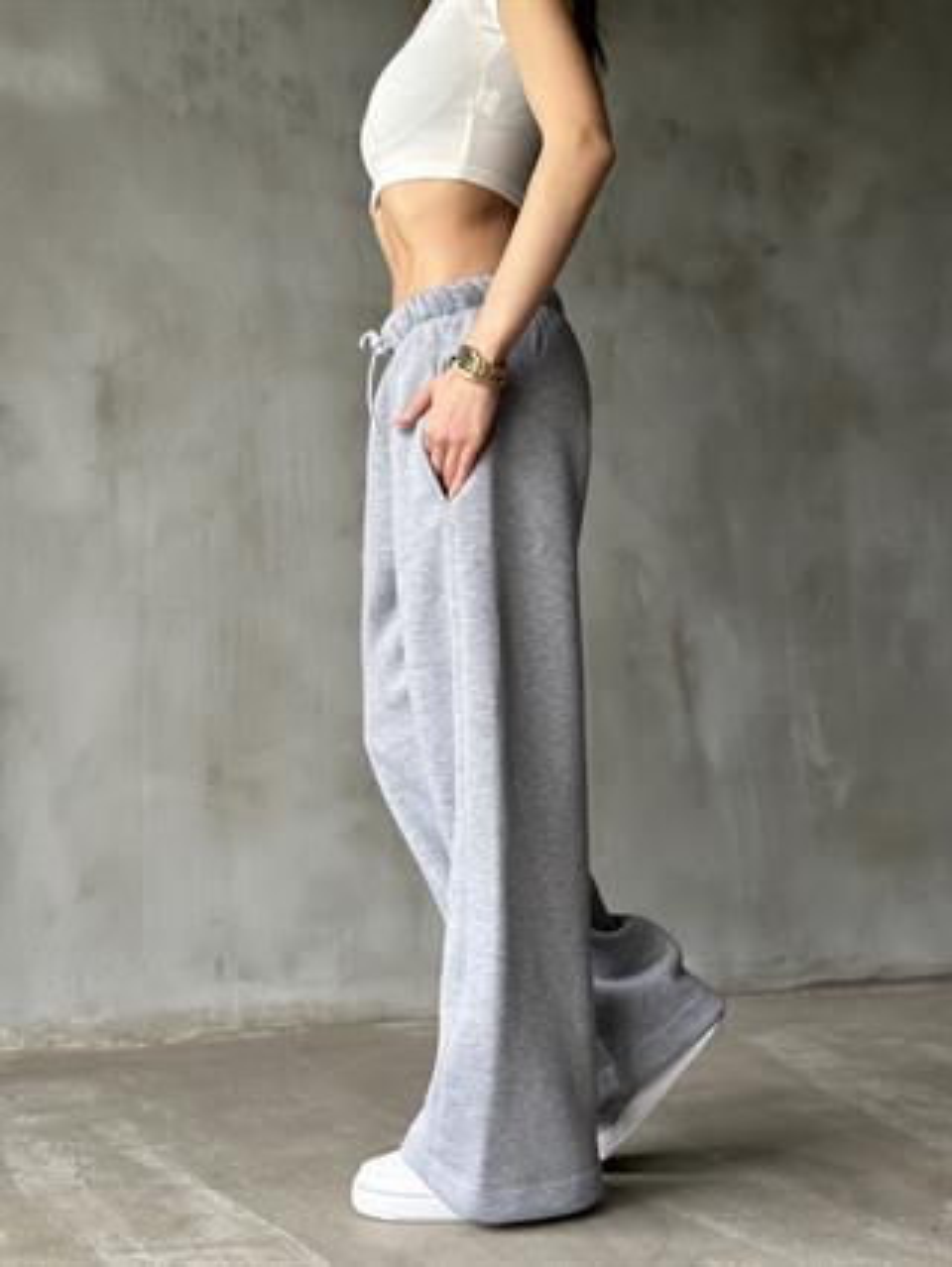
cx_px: 476
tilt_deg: +2.4
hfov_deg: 30.3
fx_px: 1758
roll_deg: -0.7
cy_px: 634
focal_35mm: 48
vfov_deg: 39.6
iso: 125
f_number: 1.78
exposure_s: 1/69
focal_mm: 6.86
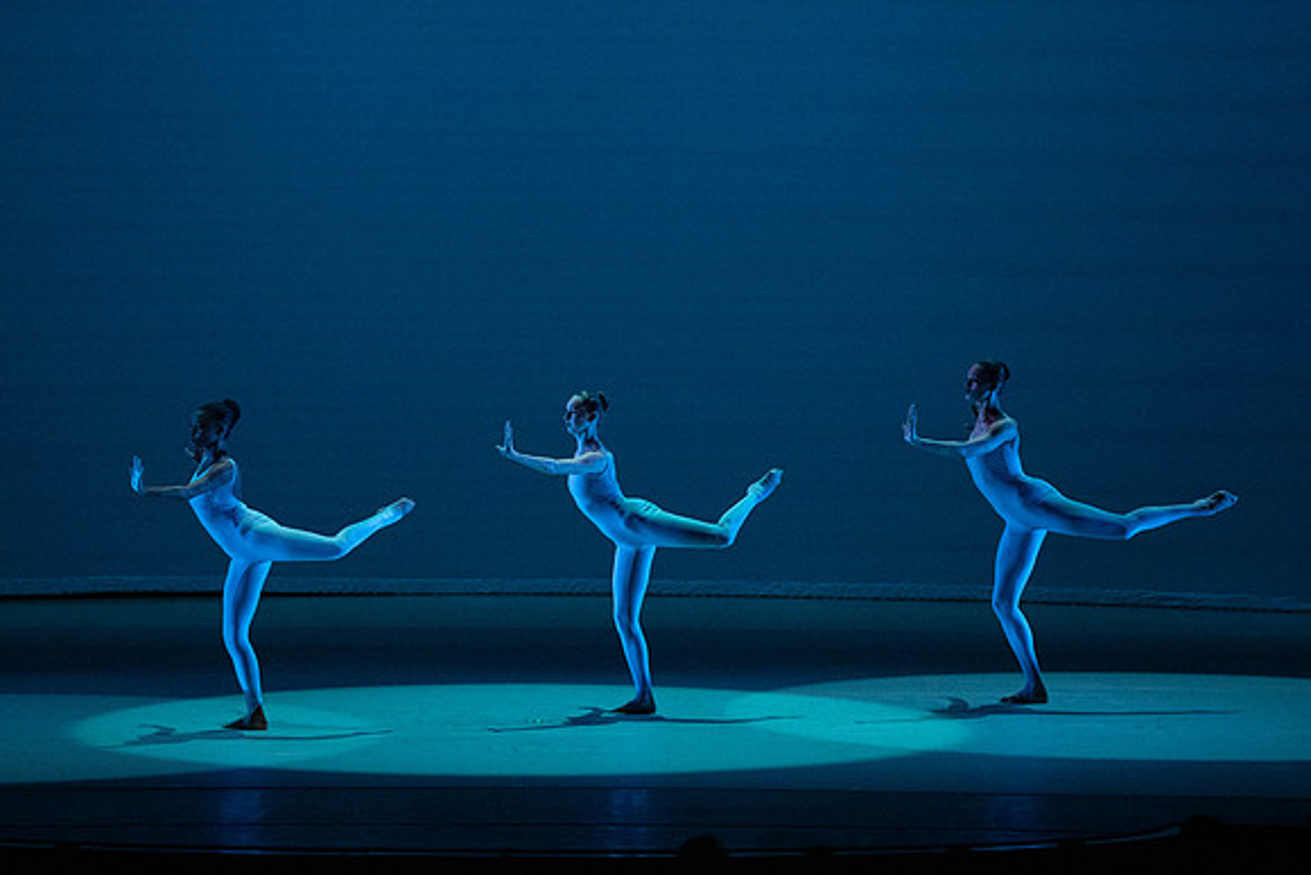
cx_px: 656
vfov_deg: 7.5
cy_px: 438
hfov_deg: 11.2
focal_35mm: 183
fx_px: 6665
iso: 16000
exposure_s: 1/400
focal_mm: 183
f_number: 5.6
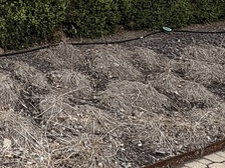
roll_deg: +0.6
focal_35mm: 60
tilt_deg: +4.2
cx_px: -31
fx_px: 390
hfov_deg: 28.7
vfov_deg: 21.5
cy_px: -64
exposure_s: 1/1299
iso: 64
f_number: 2.2
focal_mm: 2.22
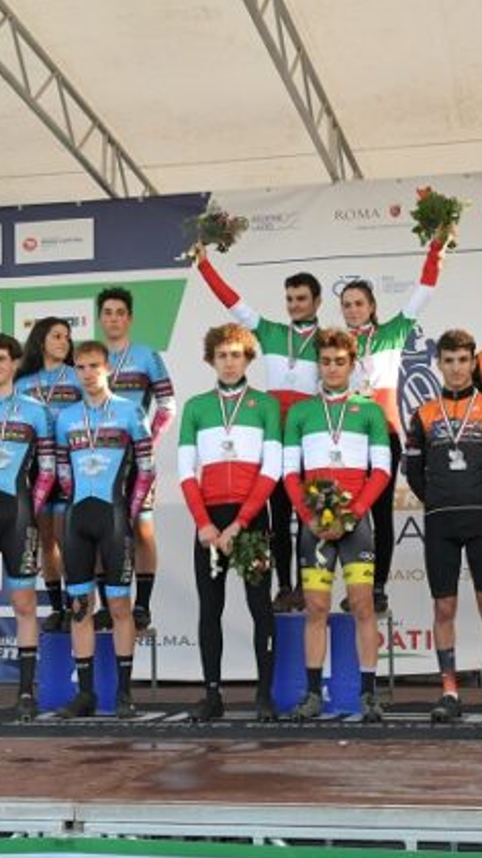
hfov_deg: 20.0
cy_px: 431
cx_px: 312
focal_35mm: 60
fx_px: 1360
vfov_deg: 35.0
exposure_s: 1/640
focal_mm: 25
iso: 1000
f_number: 5.6
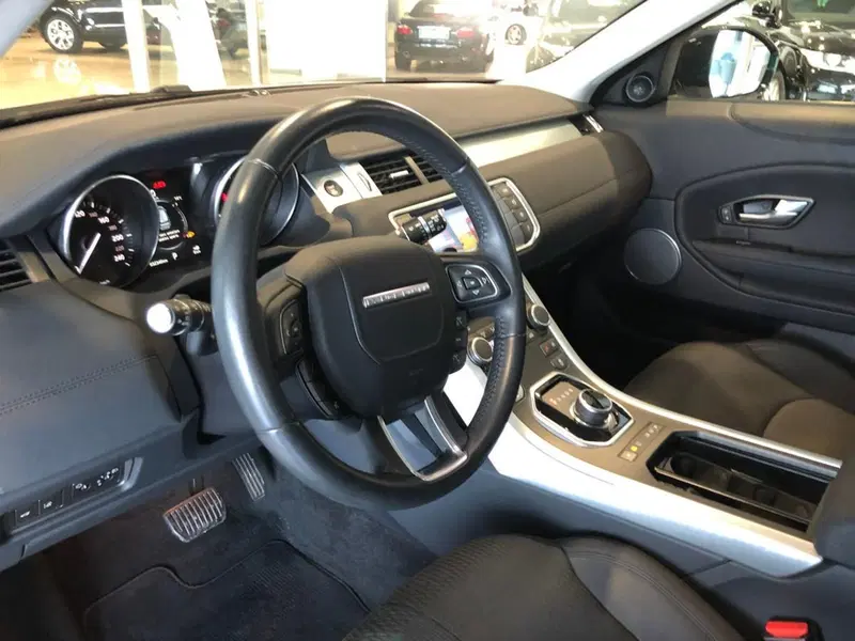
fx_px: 692
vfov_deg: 49.7
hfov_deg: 63.4
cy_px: 320
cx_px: 428
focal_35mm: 28
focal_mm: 4
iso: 80
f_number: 1.8
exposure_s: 1/7
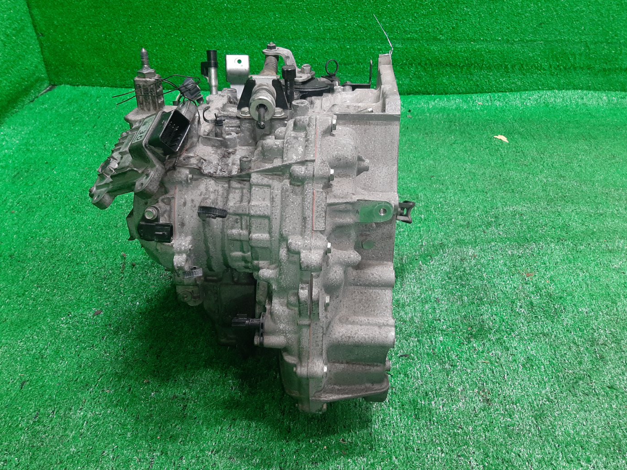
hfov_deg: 65.3
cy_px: 230
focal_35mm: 27
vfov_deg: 51.3
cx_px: 308
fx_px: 489
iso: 160
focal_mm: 3.93
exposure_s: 1/50
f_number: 1.7
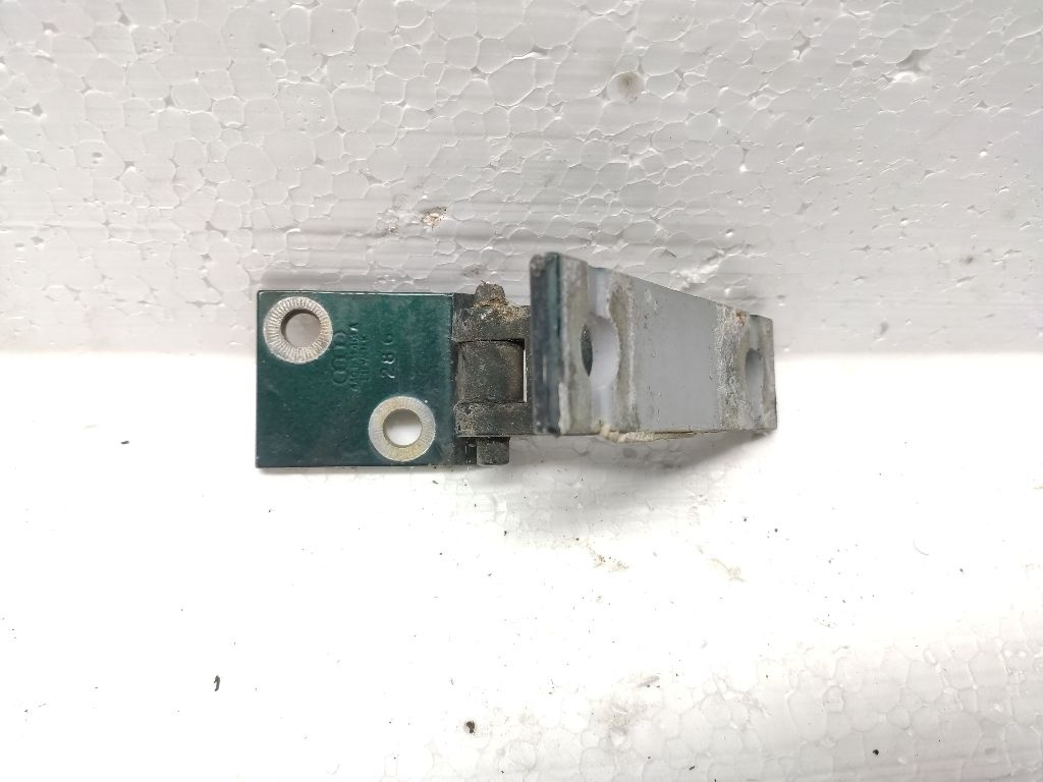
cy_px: 391
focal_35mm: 26
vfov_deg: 53.1
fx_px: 783
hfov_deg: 67.3
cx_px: 522
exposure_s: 1/40
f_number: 1.75
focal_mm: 4.77
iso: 310
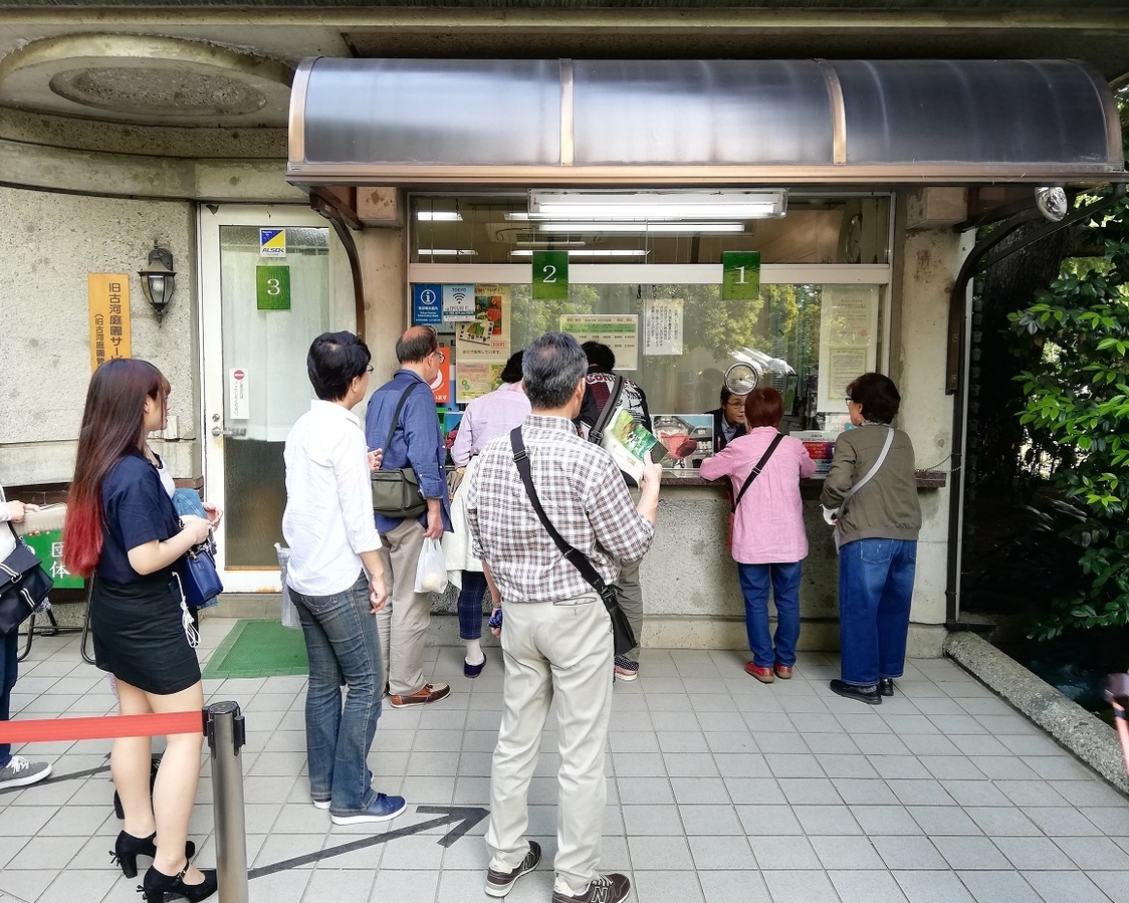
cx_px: 512
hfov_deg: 62.1
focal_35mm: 28
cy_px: 443
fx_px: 936
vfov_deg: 51.5
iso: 64
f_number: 2.2
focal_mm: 3.81
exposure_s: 1/60
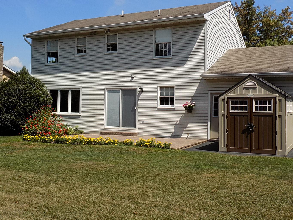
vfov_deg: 36.0
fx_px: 339
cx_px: 134
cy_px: 106
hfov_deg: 46.7
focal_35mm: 40
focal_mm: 6.1
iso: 80
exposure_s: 1/1500
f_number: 3.4
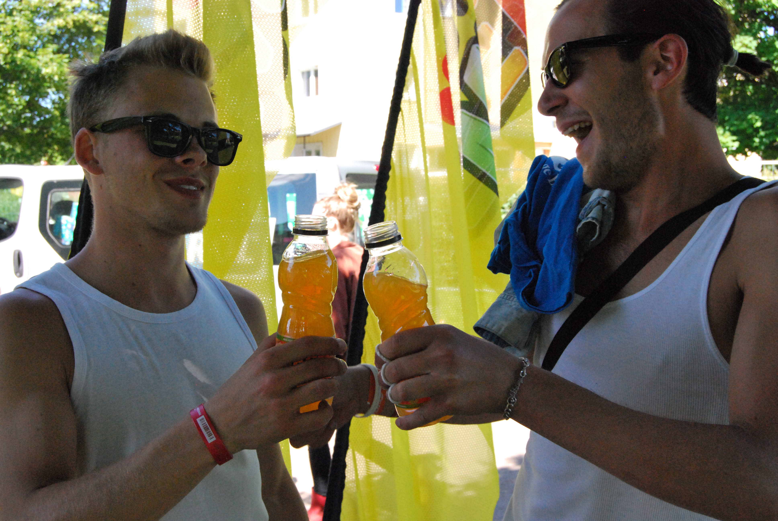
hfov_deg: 43.6
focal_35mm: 45
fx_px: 974
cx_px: 389
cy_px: 260
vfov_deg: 29.9
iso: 1600
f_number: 10
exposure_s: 1/400
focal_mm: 30
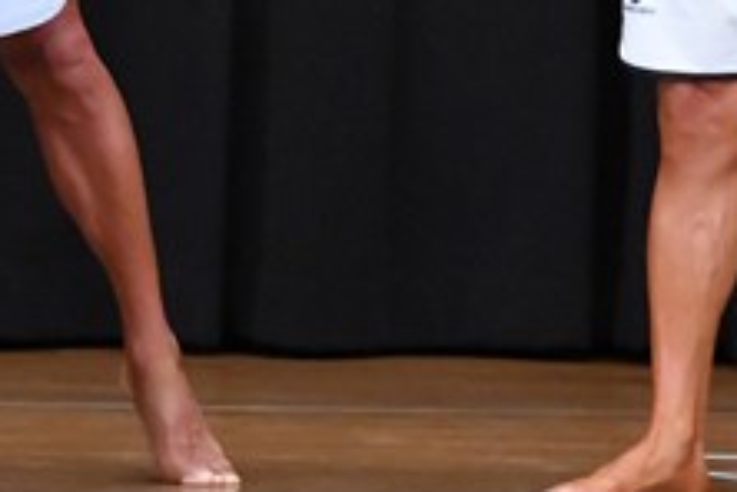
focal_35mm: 758
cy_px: -259
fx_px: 15517
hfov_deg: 2.7
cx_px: 300
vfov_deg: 1.8
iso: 8000
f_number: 5.6
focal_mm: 145
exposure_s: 1/400
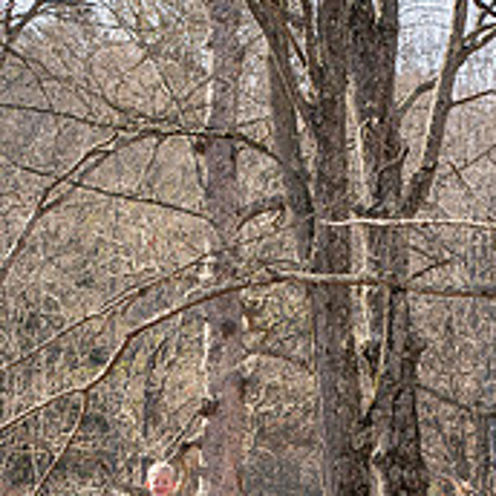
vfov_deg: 7.1
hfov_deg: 7.2
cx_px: 260
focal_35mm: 244
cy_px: 523
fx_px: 3955
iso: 250
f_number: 6.3
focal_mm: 85
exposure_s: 1/250
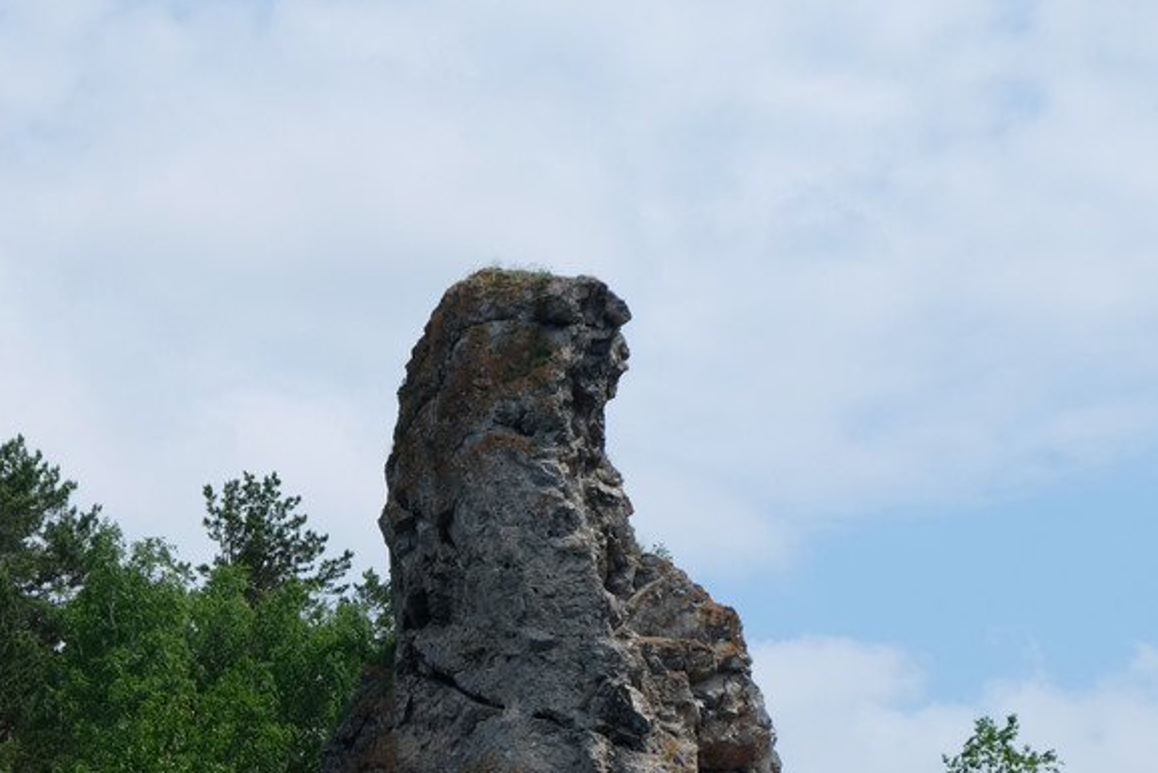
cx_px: 377
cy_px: 677
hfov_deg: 11.9
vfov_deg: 8.0
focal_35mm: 172
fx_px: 5535
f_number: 8
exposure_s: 1/1000
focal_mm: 55
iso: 400
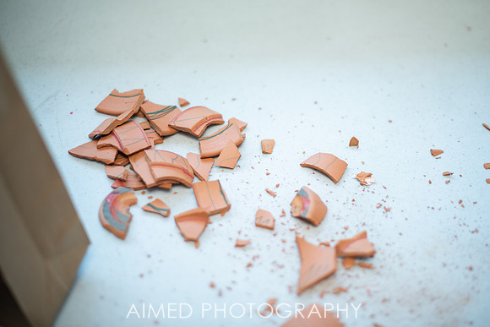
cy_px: 144
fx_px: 763
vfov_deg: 24.2
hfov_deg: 35.6
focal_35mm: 56
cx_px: 275
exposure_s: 1/500
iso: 320
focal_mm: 50
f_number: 1.6
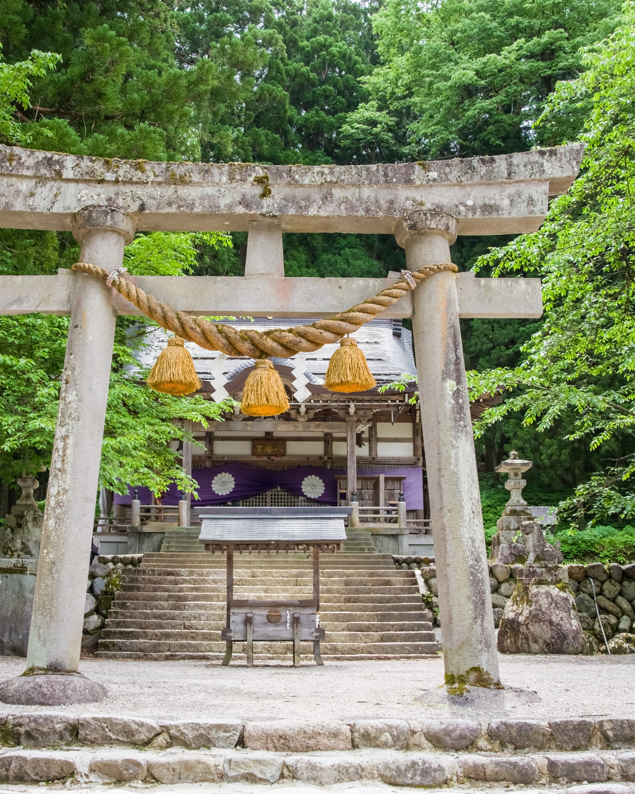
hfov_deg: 37.2
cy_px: 399
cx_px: 263
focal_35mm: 40
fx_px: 940
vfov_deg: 45.8
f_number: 8
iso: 400
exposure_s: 1/160
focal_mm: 28
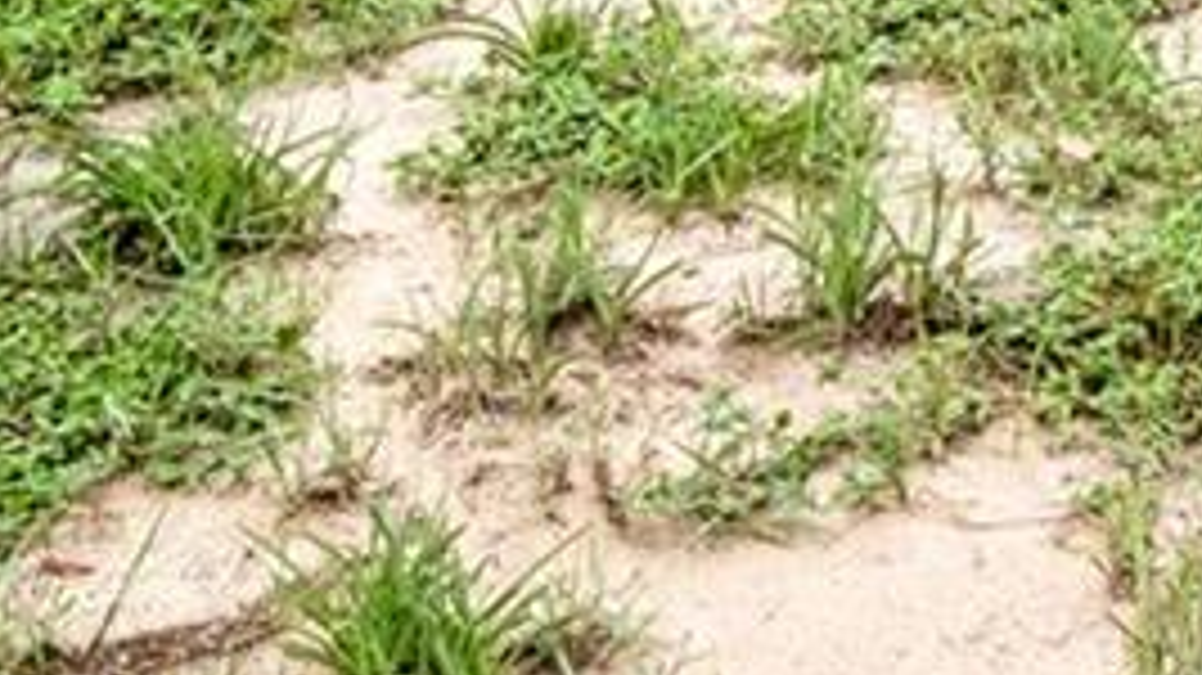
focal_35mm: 88
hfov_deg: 20.9
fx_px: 2804
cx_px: 1760
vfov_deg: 11.1
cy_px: -1042
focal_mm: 14
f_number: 7.1
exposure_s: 1/640
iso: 250
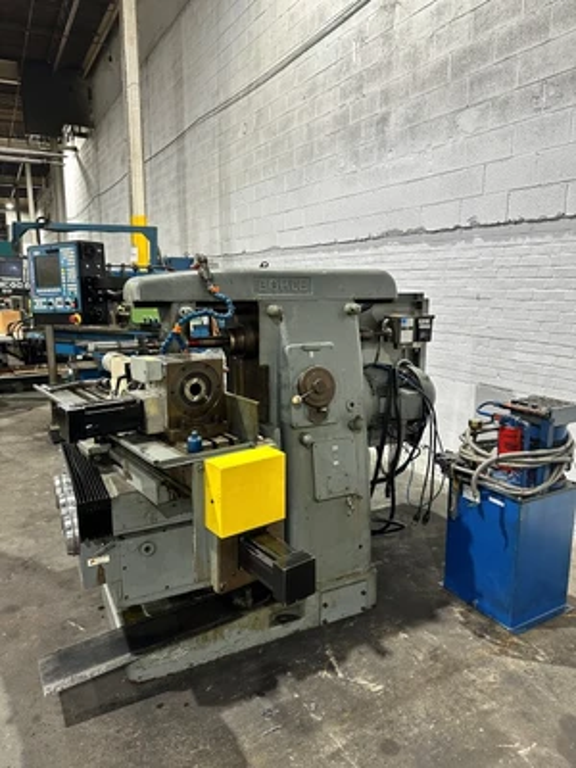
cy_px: 384
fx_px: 532
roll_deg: +0.1
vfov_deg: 71.6
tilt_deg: -8.1
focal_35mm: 24
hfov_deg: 56.8
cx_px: 288
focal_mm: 6.86
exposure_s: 1/60
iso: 250
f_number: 1.78
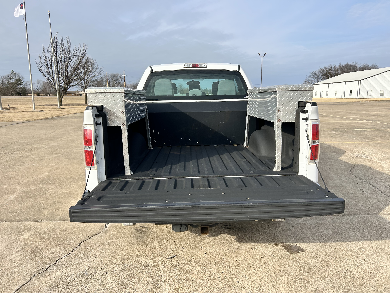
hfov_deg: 67.3
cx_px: 195
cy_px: 146
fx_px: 293
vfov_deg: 53.1
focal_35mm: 26
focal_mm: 5.7
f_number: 1.5
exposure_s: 1/3571
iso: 50
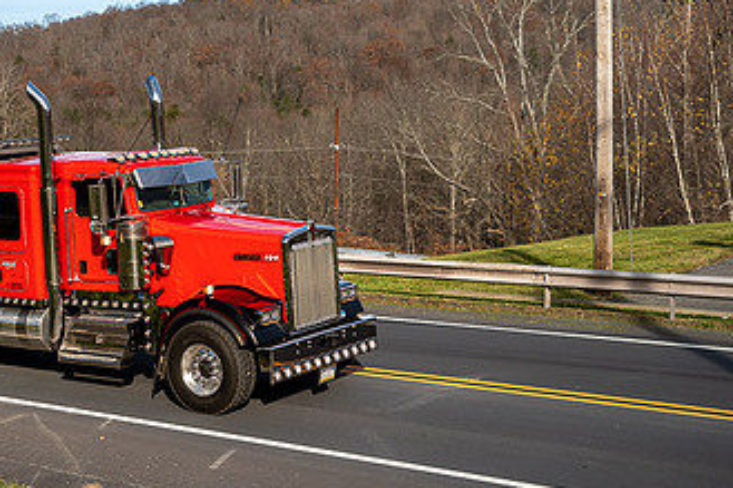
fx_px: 1363
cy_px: 188
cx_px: 203
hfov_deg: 29.7
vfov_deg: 20.3
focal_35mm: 67
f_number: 2.2
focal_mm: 38
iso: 125
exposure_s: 1/160
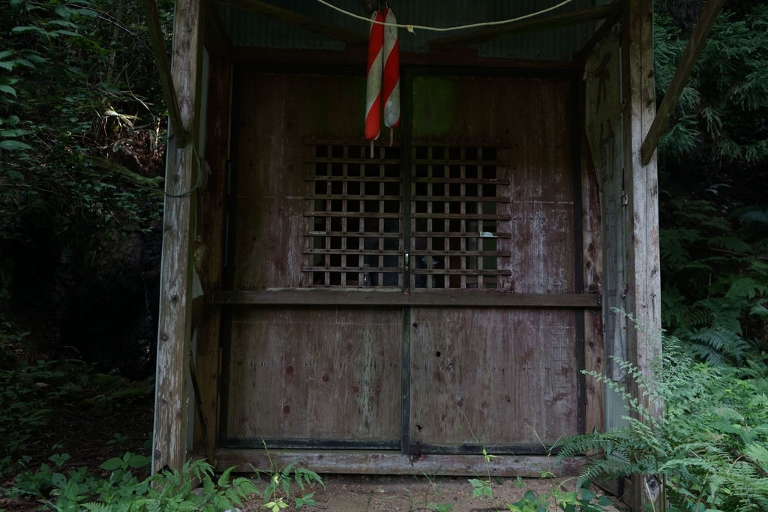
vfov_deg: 42.3
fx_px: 661
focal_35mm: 31
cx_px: 384
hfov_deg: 60.3
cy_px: 256
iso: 500
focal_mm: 31
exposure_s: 1/200
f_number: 3.5
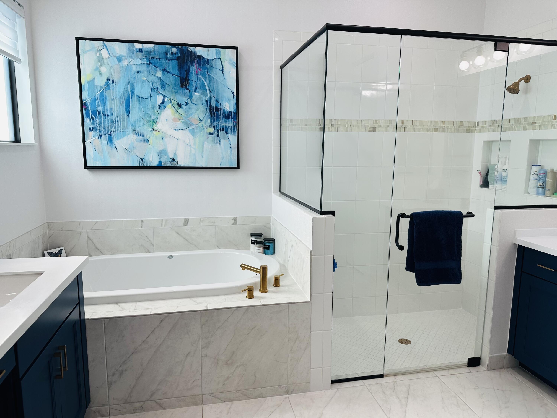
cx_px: 278
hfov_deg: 71.6
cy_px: 209
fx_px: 386
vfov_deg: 56.8
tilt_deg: -7.9
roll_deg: -0.9
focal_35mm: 24
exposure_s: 1/286
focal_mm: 6.86
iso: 80
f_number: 1.78
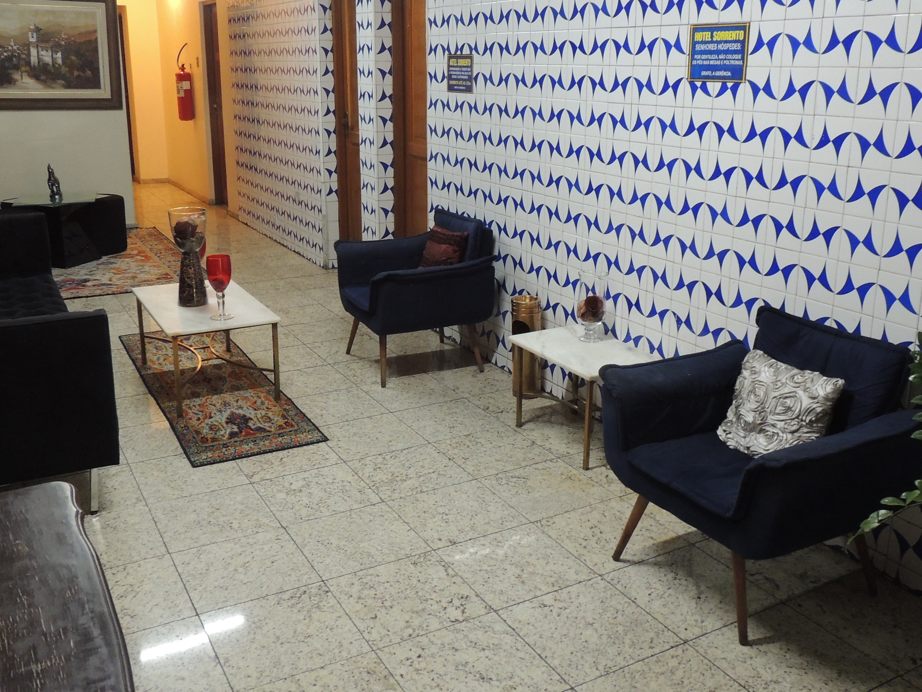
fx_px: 879
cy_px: 289
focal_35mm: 33
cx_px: 452
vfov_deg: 42.8
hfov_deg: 55.4
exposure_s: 1/10
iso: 400
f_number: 3
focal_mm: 4.3
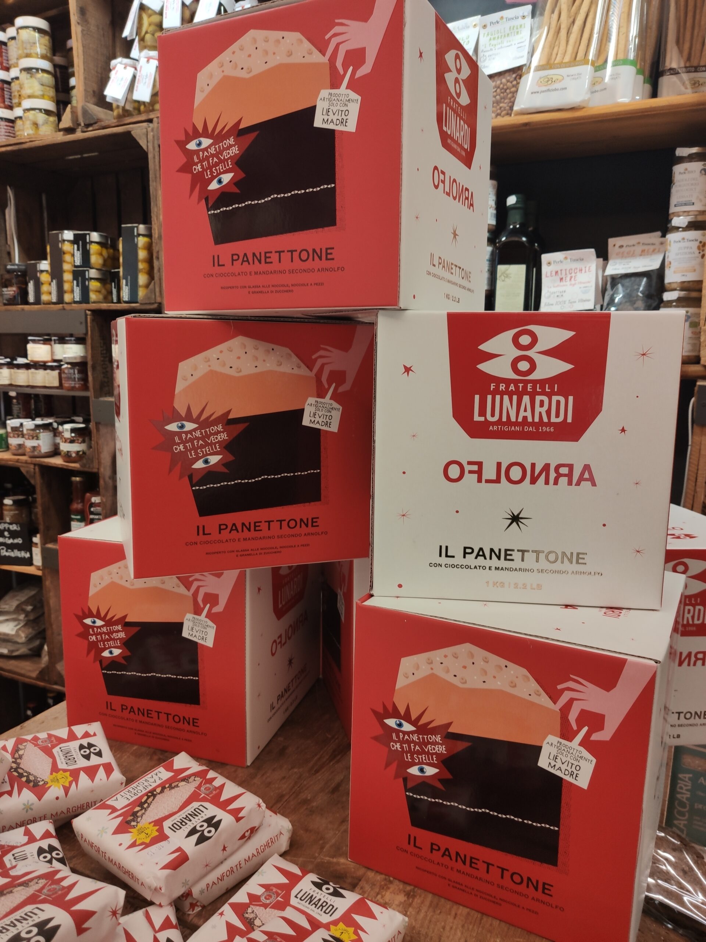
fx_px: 734
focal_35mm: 27
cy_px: 471
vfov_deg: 65.3
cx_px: 353
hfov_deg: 51.4
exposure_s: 1/50
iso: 301
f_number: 1.75
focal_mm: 4.75
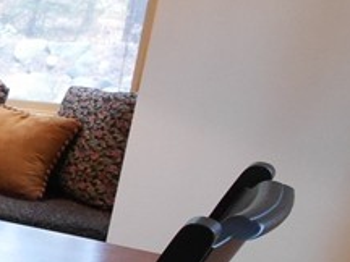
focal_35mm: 76
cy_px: 204
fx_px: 768
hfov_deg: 15.9
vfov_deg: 19.2
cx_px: -444
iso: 2500
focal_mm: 8
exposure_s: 1/60
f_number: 4
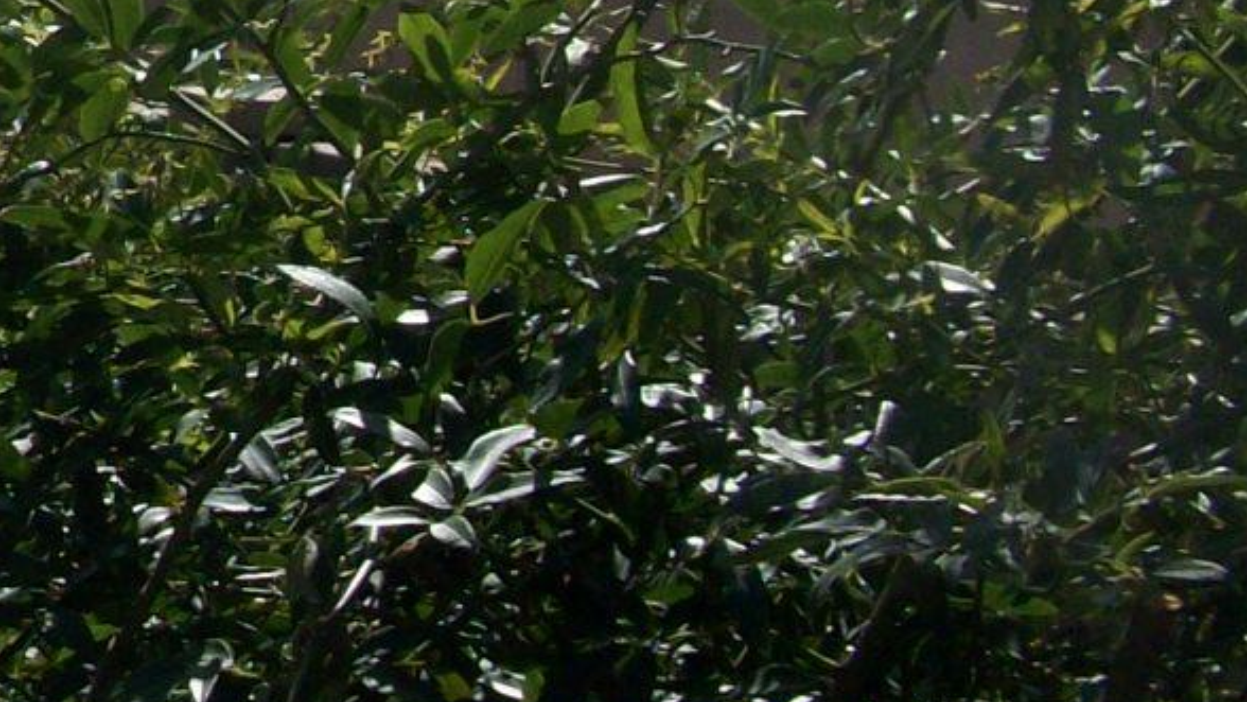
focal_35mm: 129
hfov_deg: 15.1
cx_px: -751
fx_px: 4266
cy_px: -562
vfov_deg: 9.0
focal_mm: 5.7
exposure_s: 1/447
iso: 64
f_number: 5.5
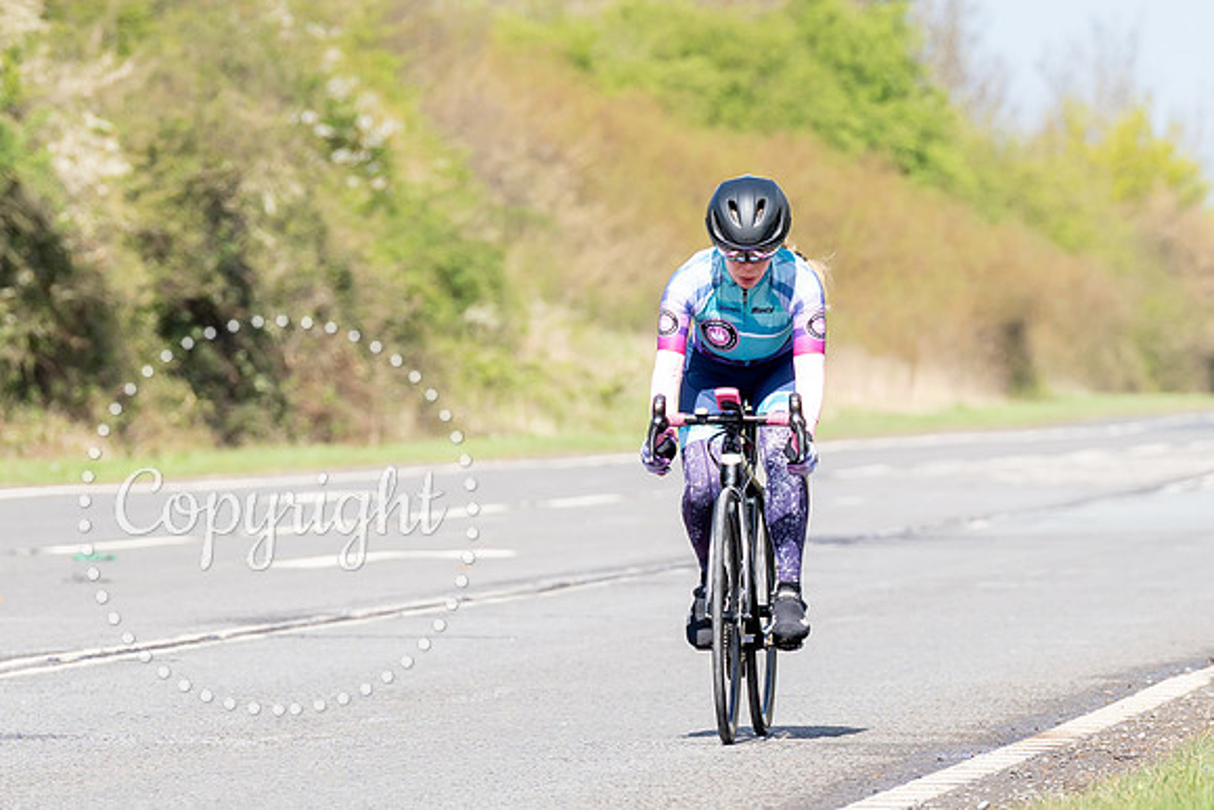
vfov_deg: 2.9
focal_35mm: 469
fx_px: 15804
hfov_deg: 4.4
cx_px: 769
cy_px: 278
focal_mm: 200
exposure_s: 1/1000
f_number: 5
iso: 400
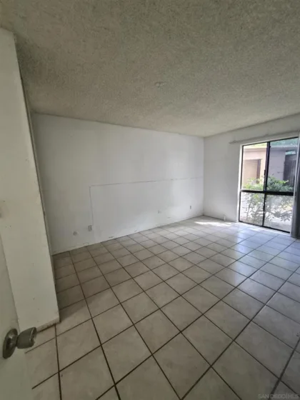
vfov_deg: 106.2
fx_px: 150
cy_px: 200
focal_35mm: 13
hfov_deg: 89.9
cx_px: 150
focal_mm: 1.7
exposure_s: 1/60
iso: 200
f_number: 2.2
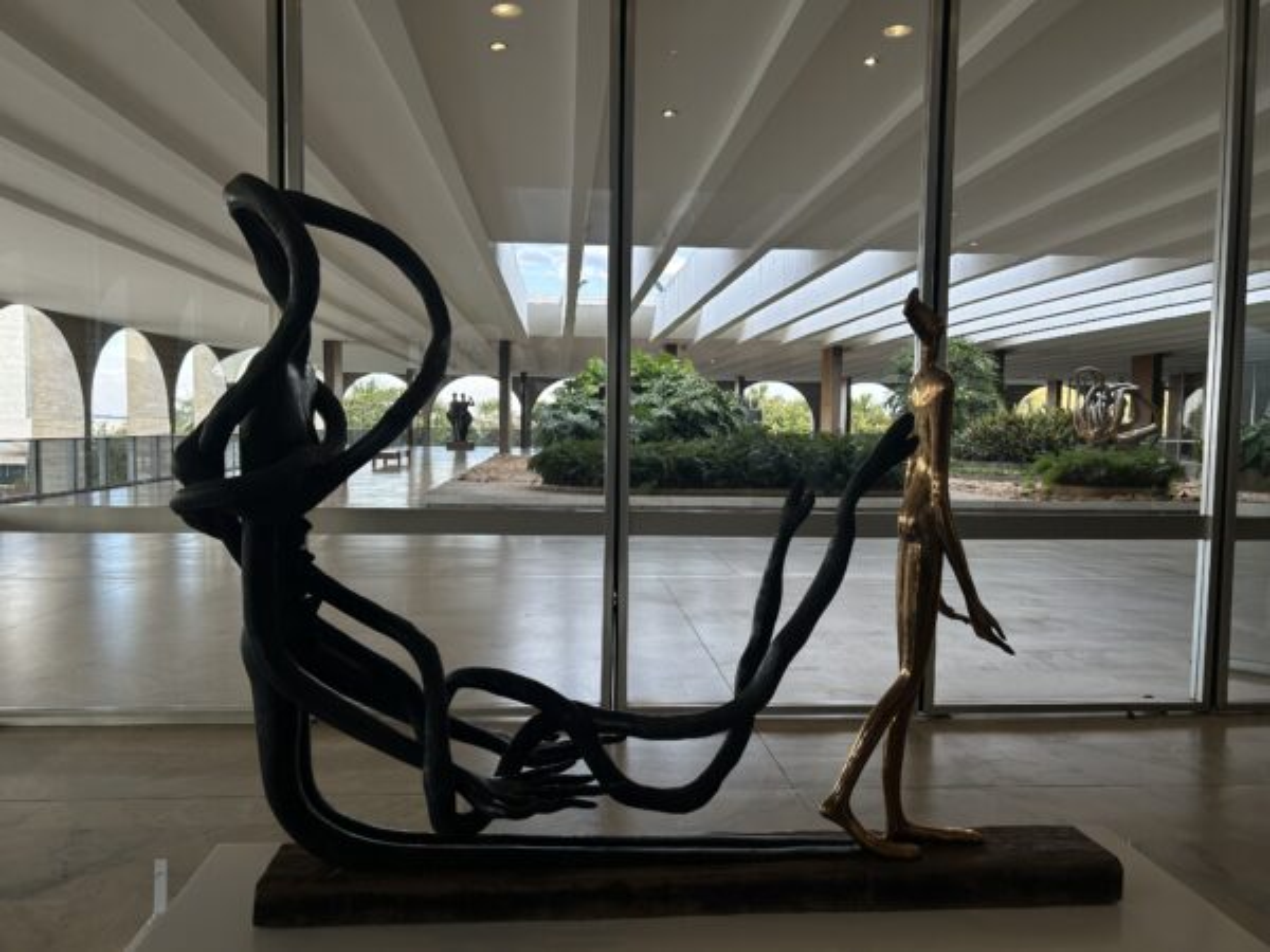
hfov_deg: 67.3
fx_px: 954
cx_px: 635
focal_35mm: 26
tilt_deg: -2.9
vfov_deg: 53.1
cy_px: 476
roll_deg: -0.4
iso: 40
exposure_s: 1/274
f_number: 1.5
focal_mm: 5.7
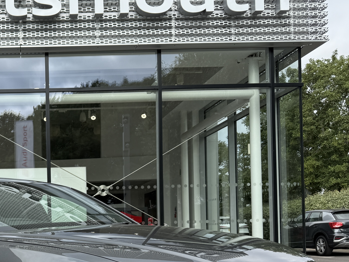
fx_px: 494
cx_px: 29
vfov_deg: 28.7
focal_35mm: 49
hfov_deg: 36.3
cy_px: 225
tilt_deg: +0.6
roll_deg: +1.4
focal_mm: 6.76
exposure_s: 1/1901
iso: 80
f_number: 1.78
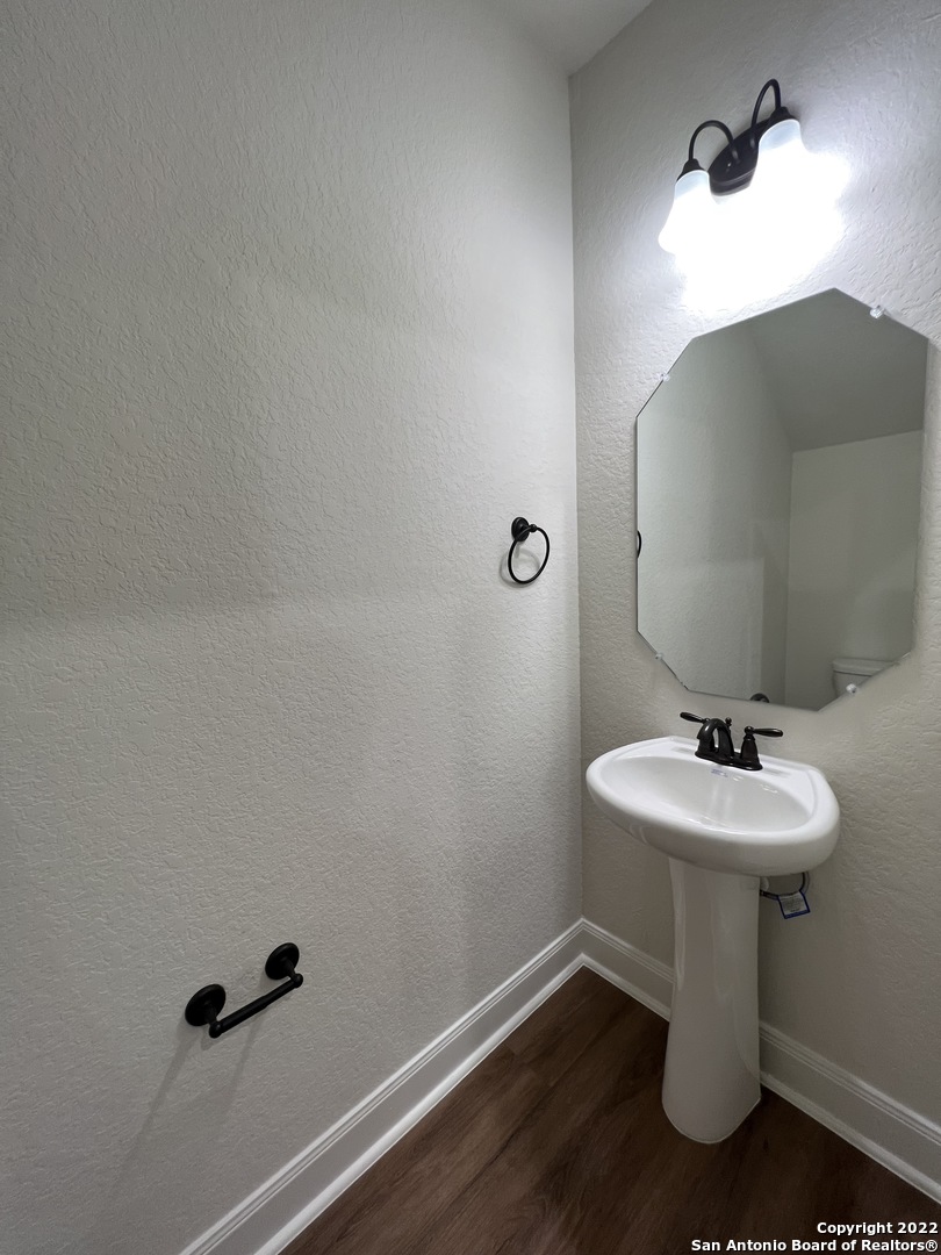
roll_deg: +2.5
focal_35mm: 13
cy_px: 628
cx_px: 470
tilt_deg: -6.4
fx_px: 471
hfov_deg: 89.9
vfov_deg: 106.2
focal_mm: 1.57
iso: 160
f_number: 1.8
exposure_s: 1/60
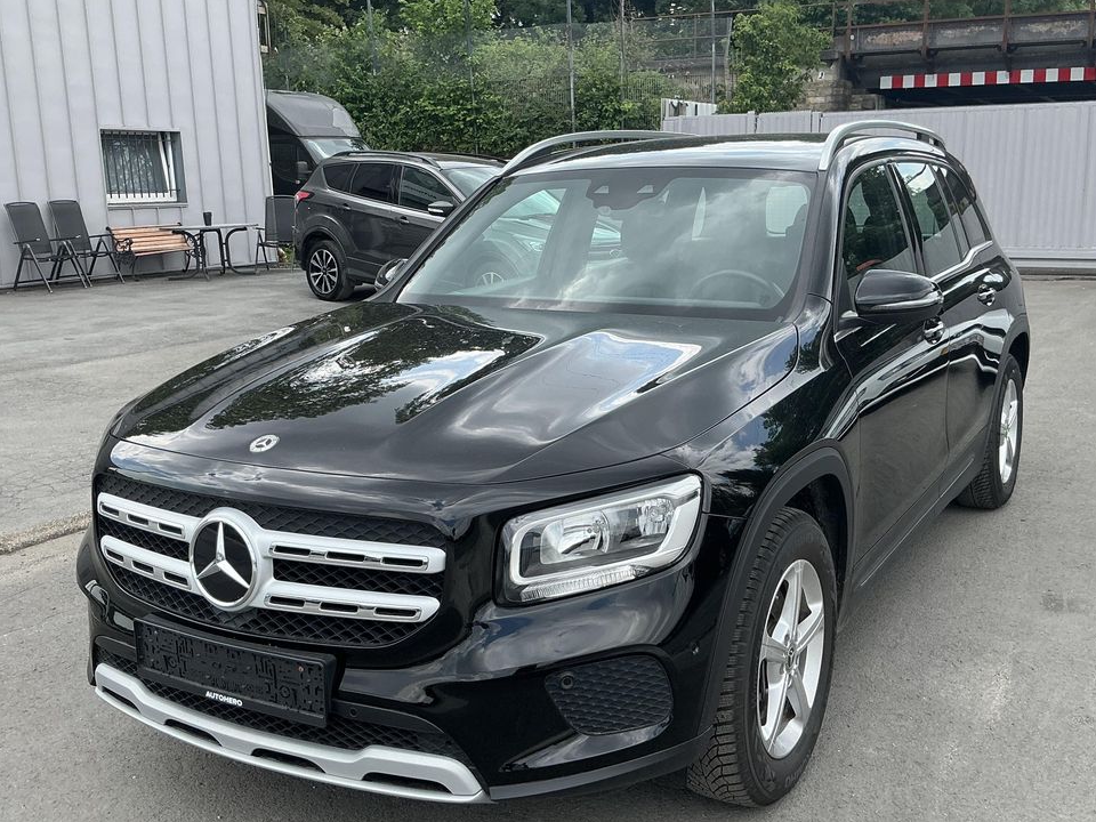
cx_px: 610
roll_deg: +1.1
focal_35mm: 35
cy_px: 436
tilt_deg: -12.6
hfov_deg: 52.5
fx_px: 1108
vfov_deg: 40.7
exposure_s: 1/478
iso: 25
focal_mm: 3
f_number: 1.8
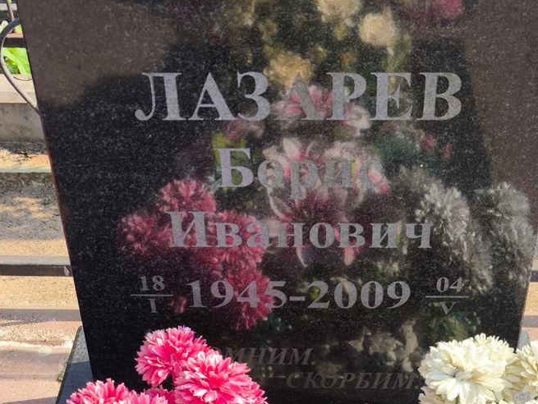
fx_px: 949
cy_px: 225
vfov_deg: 24.0
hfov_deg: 31.6
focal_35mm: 61
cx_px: 308
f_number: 1.7
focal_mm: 4.71
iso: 50
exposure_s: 1/550
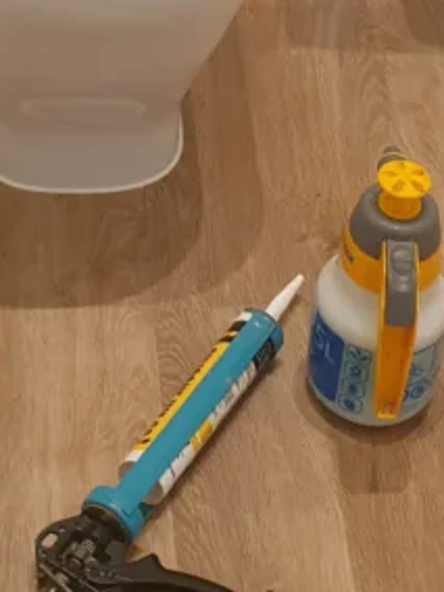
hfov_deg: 14.9
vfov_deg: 19.4
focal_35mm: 99
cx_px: 227
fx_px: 1693
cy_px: 44
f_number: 2.4
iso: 200
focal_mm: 4.3
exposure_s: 1/50
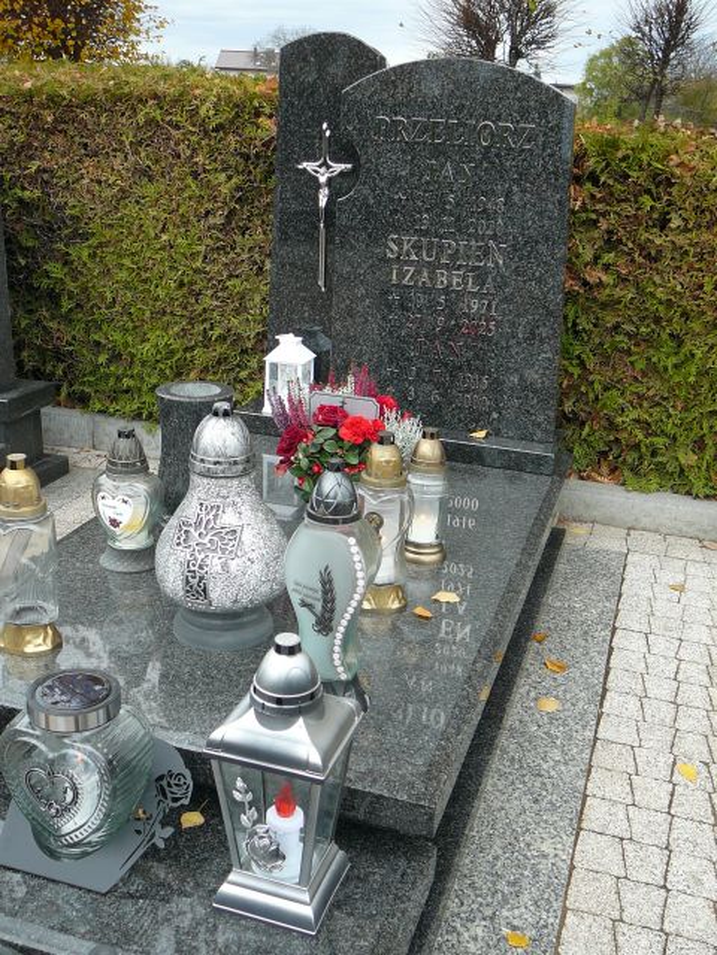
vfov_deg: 49.0
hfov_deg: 37.7
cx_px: 358
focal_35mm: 38
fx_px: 1049
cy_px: 478
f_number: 3
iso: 80
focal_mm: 5.6
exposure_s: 1/160
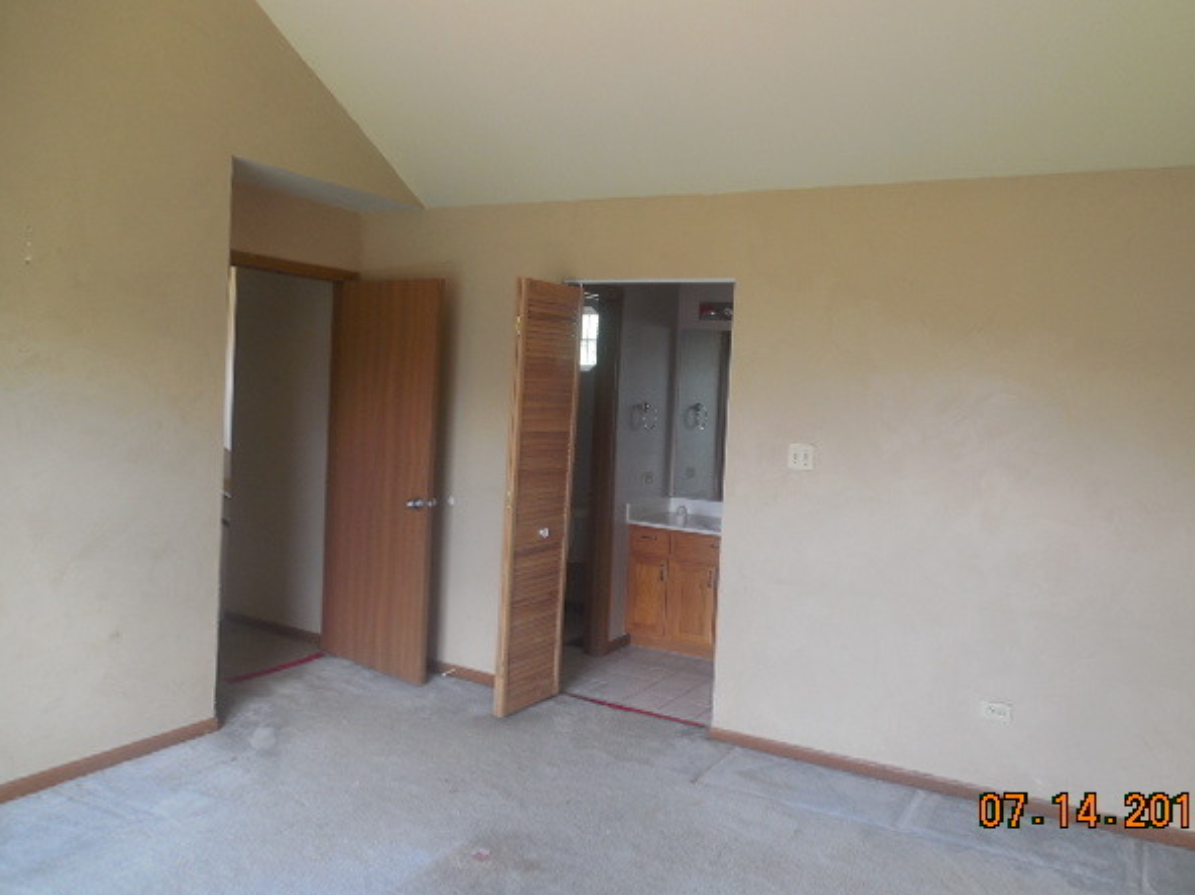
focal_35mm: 27
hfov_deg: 65.3
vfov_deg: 51.3
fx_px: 932
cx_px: 629
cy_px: 421
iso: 125
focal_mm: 4.5
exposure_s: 1/30
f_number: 3.3
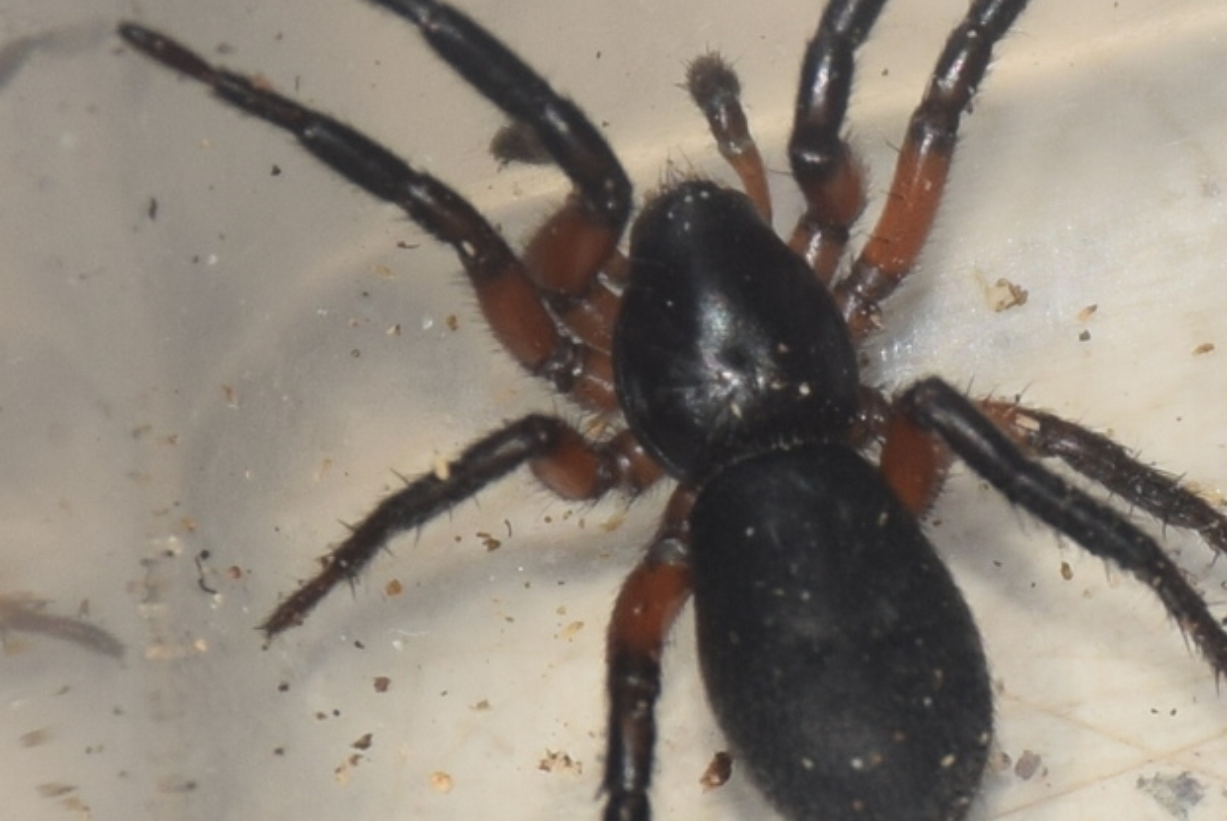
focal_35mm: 323
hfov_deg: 6.4
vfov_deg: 4.3
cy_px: 276
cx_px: 887
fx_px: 11019
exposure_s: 1/60
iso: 100
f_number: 8
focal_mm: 140
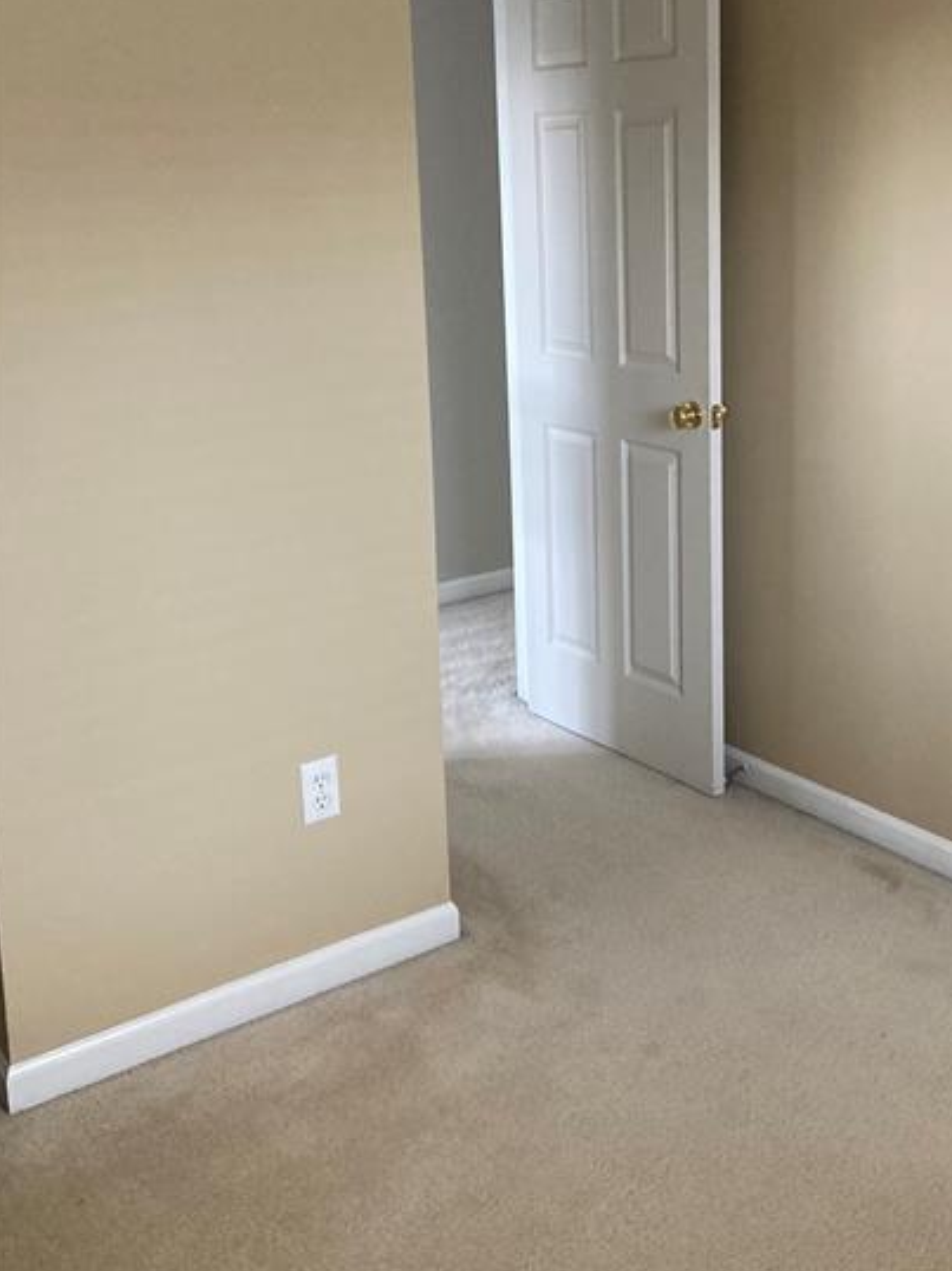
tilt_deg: -8.8
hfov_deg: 35.4
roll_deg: +1.1
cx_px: 666
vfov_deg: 46.2
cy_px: 439
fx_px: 1468
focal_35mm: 40
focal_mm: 3.99
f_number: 1.8
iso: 250
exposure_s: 1/60
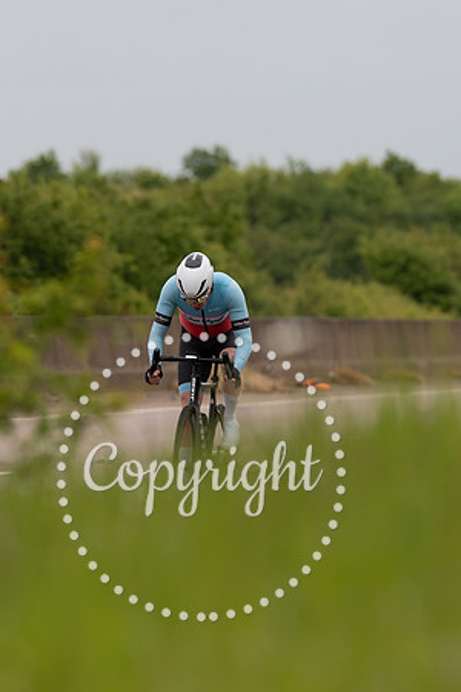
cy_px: 367
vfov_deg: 4.9
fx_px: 8047
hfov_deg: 3.3
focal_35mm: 419
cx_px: 202
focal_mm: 200
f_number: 3.5
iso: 250
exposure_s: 1/1000
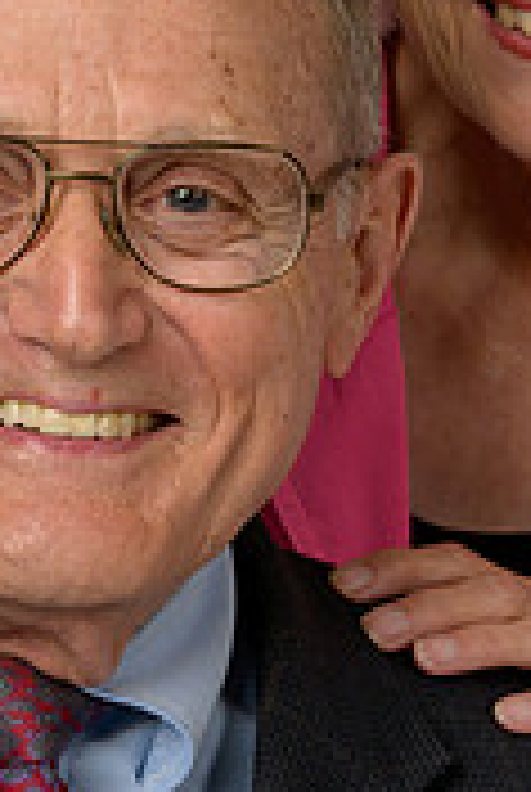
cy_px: 97
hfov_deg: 5.8
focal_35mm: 237
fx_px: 5223
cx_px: 56
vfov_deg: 8.6
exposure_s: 1/125
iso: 400
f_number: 10
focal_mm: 60
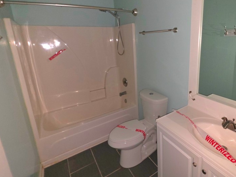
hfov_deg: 83.5
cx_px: 143
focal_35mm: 19
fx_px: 129
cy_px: 74
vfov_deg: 68.2
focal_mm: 2.2
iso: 200
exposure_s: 1/37.7
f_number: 1.9
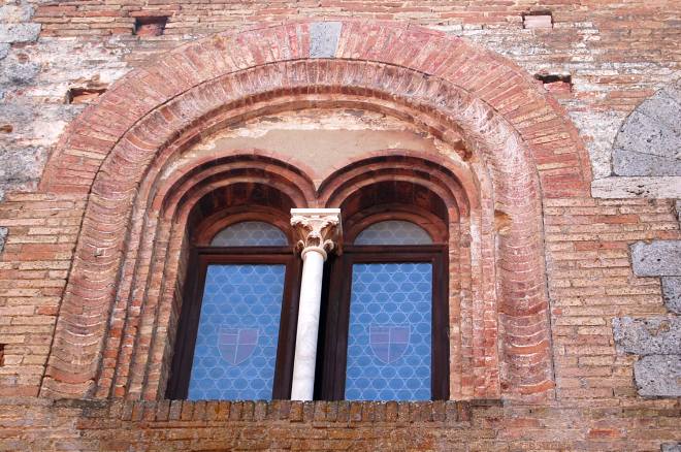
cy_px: 226
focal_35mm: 82
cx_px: 340
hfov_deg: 24.7
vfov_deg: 16.5
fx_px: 1558
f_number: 9
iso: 400
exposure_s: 1/160
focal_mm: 55
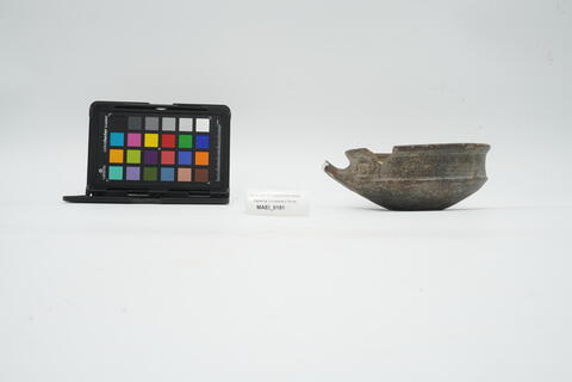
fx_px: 596
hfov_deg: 51.3
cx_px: 286
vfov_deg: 35.5
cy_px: 191
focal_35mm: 38
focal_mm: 25
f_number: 16
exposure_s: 1/10
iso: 100
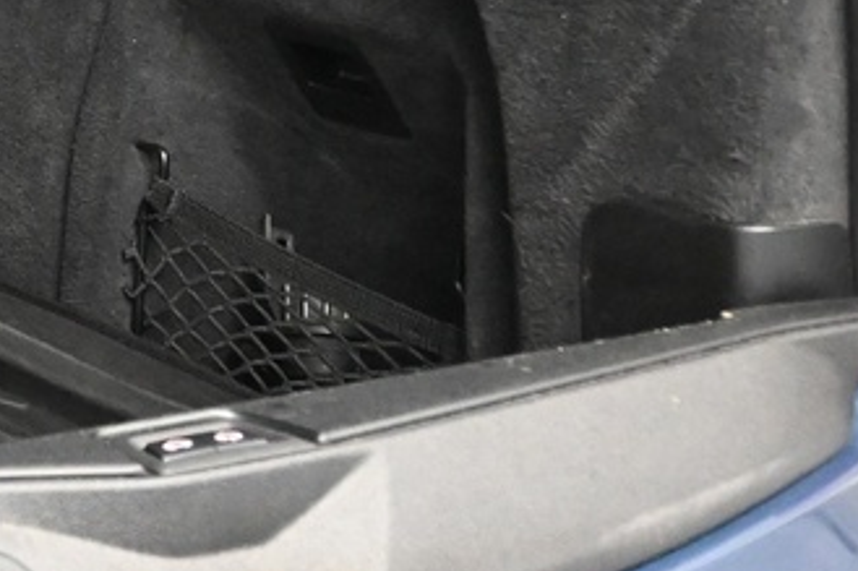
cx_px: -1004
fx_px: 3078
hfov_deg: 13.1
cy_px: -151
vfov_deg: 10.4
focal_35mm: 129
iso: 3200
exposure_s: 1/30
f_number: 3.5
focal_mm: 17.5
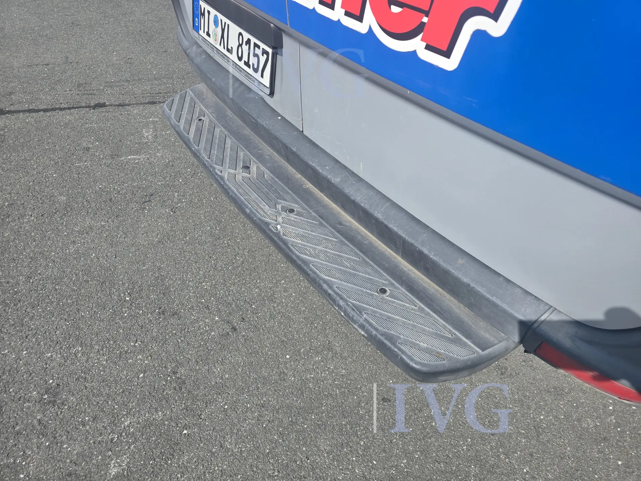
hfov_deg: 73.9
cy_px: 240
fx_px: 426
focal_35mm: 23
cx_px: 320
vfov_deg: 58.9
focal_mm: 6.3
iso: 12
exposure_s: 1/654
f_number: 1.7
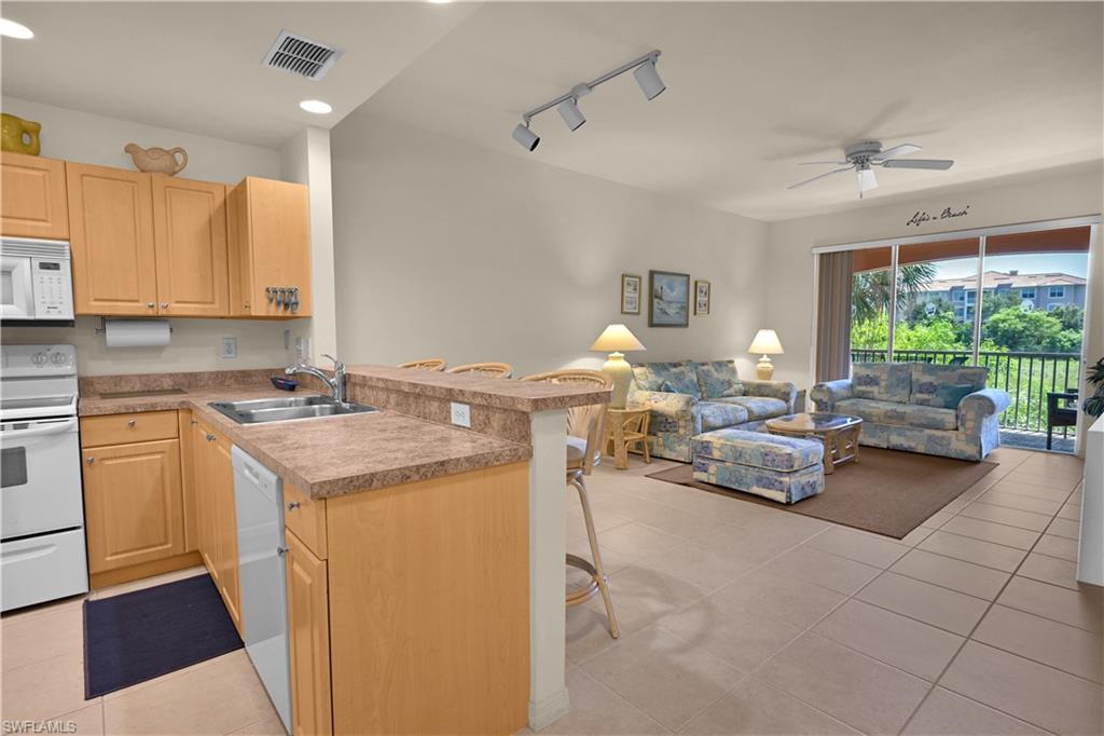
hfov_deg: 90.0
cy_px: 368
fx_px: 552
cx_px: 552
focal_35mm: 18
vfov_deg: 67.3
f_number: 3.5
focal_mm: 12
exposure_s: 1/20
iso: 140
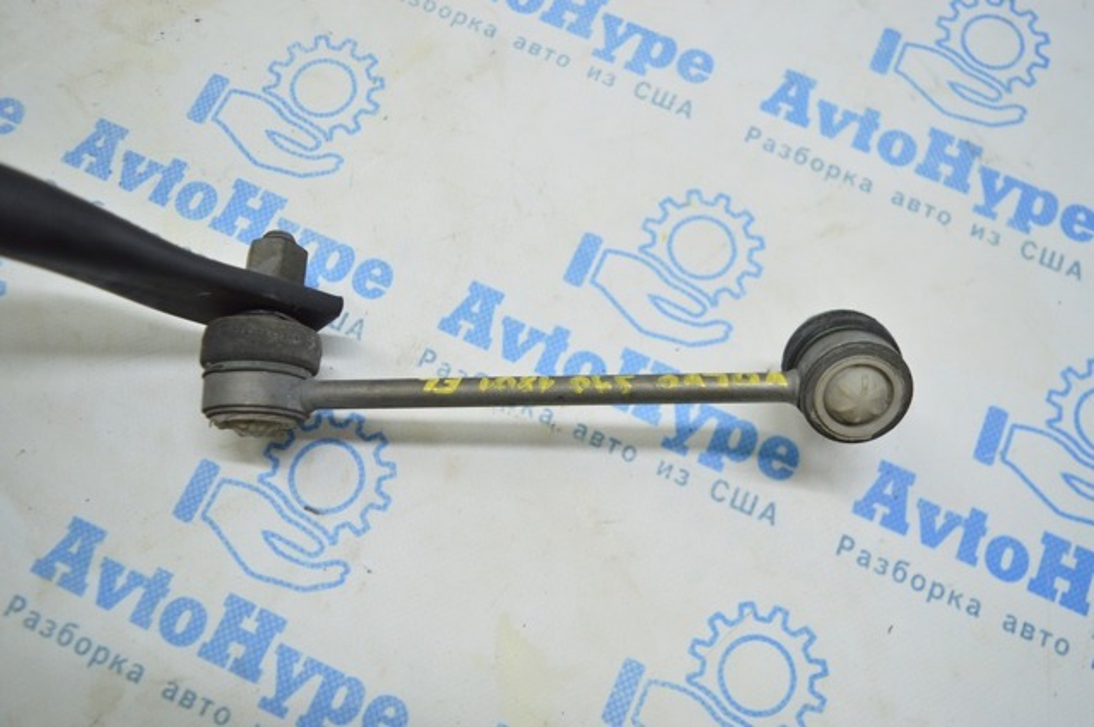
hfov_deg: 62.0
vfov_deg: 43.5
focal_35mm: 30
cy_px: 364
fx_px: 911
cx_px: 547
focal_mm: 20
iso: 400
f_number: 3.5
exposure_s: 1/50
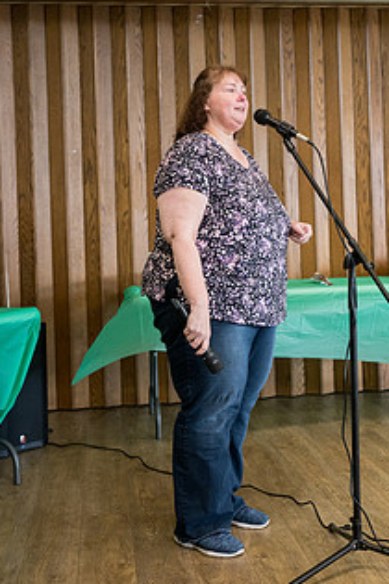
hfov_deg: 27.0
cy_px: 211
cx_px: 228
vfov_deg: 39.3
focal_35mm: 50
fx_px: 810
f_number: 3.5
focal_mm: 35
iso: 2000
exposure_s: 1/320
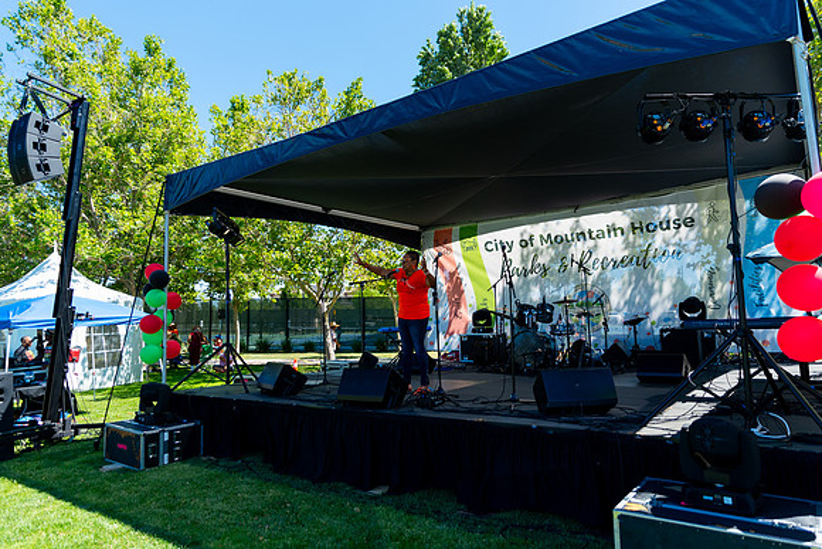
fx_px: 548
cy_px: 274
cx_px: 411
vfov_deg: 53.2
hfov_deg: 73.7
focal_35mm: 24
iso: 160
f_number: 2.8
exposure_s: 1/1250
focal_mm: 24
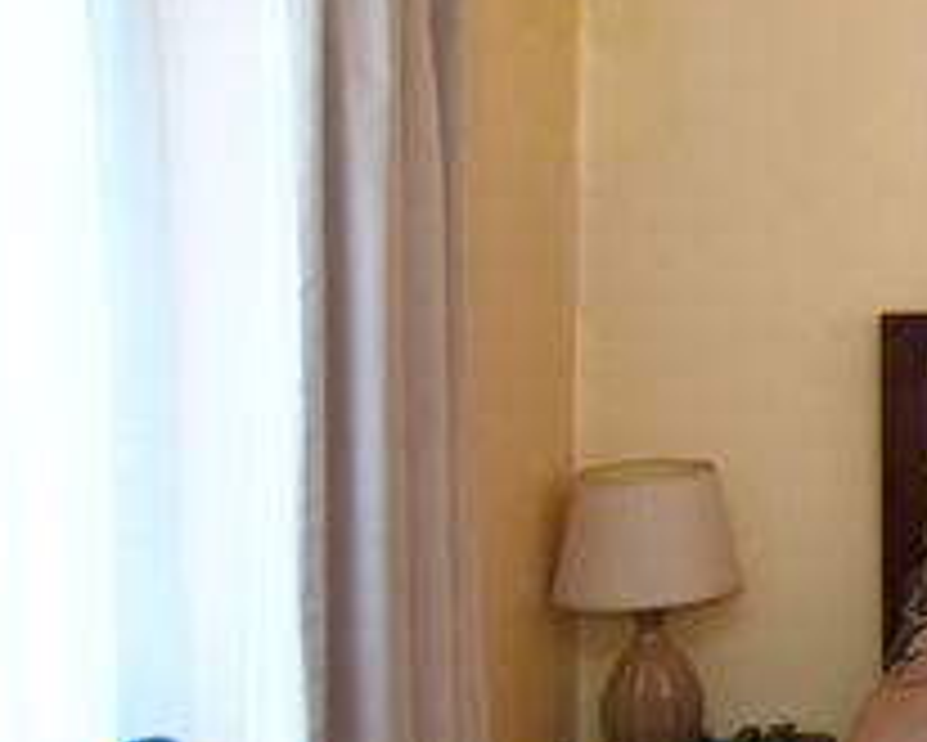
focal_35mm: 70
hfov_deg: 18.6
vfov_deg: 21.7
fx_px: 1921
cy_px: 187
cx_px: 1809
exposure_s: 1/60
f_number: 4
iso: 450
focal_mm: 10
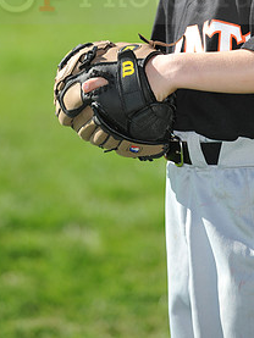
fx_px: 3246
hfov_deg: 4.5
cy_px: -15
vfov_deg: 5.9
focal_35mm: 332
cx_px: 169
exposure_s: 1/1000
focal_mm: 165
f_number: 4
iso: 200
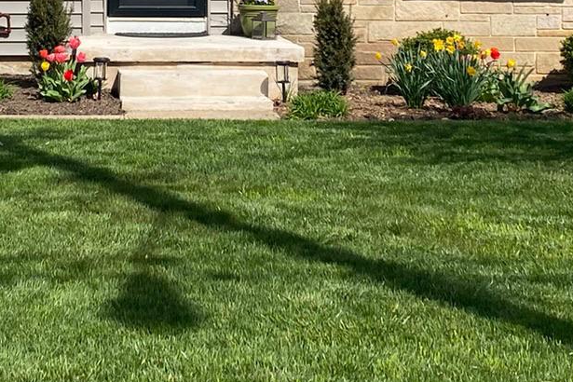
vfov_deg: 14.9
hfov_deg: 22.4
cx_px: 147
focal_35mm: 90
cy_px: -23
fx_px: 1432
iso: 32
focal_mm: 4.25
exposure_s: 1/3300
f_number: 1.8
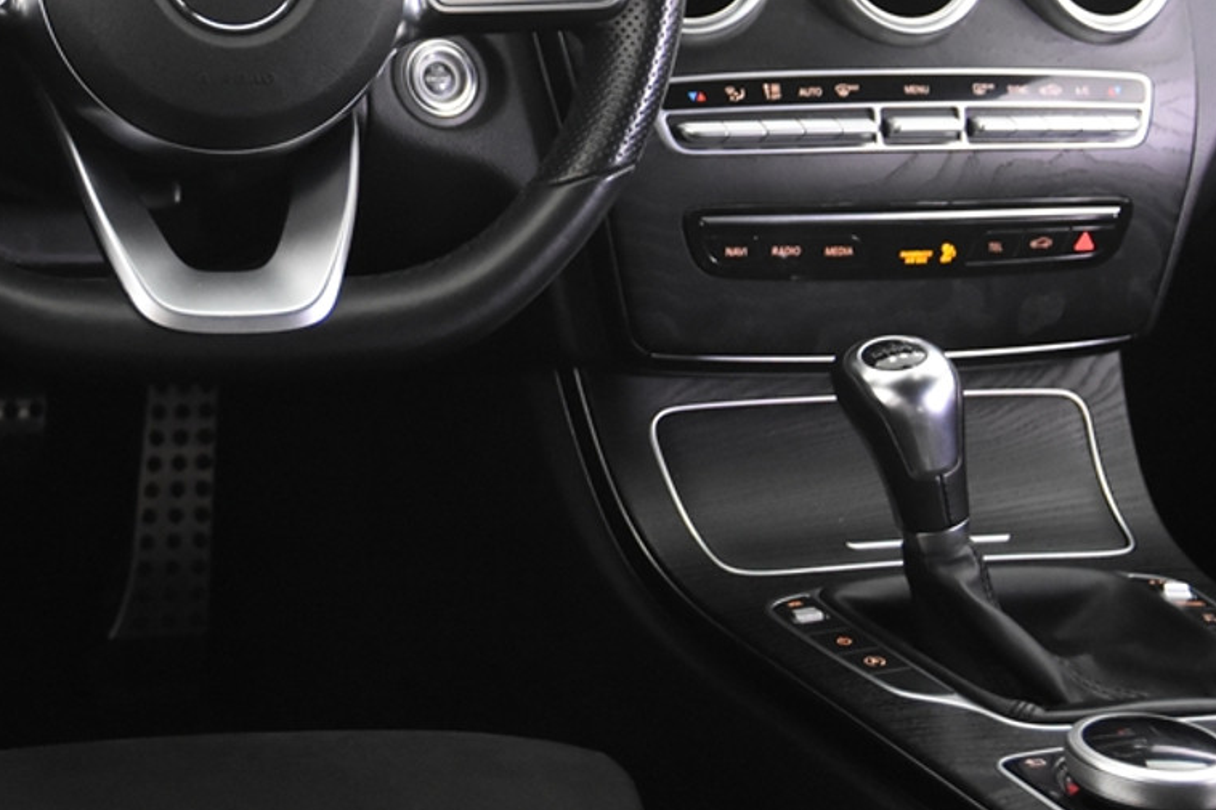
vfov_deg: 18.6
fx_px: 2431
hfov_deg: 27.3
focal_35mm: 72
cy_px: 81
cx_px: 165
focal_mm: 26
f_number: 3.2
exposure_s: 1/40
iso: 4000
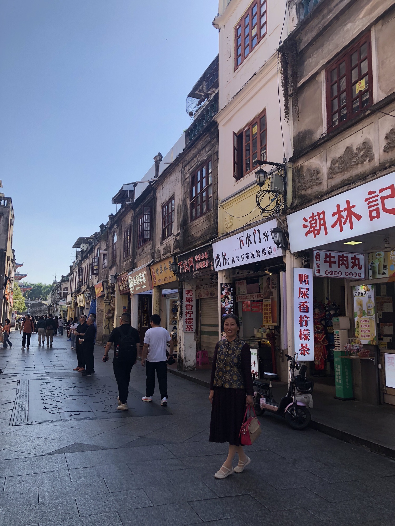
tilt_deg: +10.5
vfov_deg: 63.4
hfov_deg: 49.7
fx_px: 426
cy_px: 263
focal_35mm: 28
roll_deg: -1.1
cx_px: 198
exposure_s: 1/1116
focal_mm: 3.99
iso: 20
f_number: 1.8
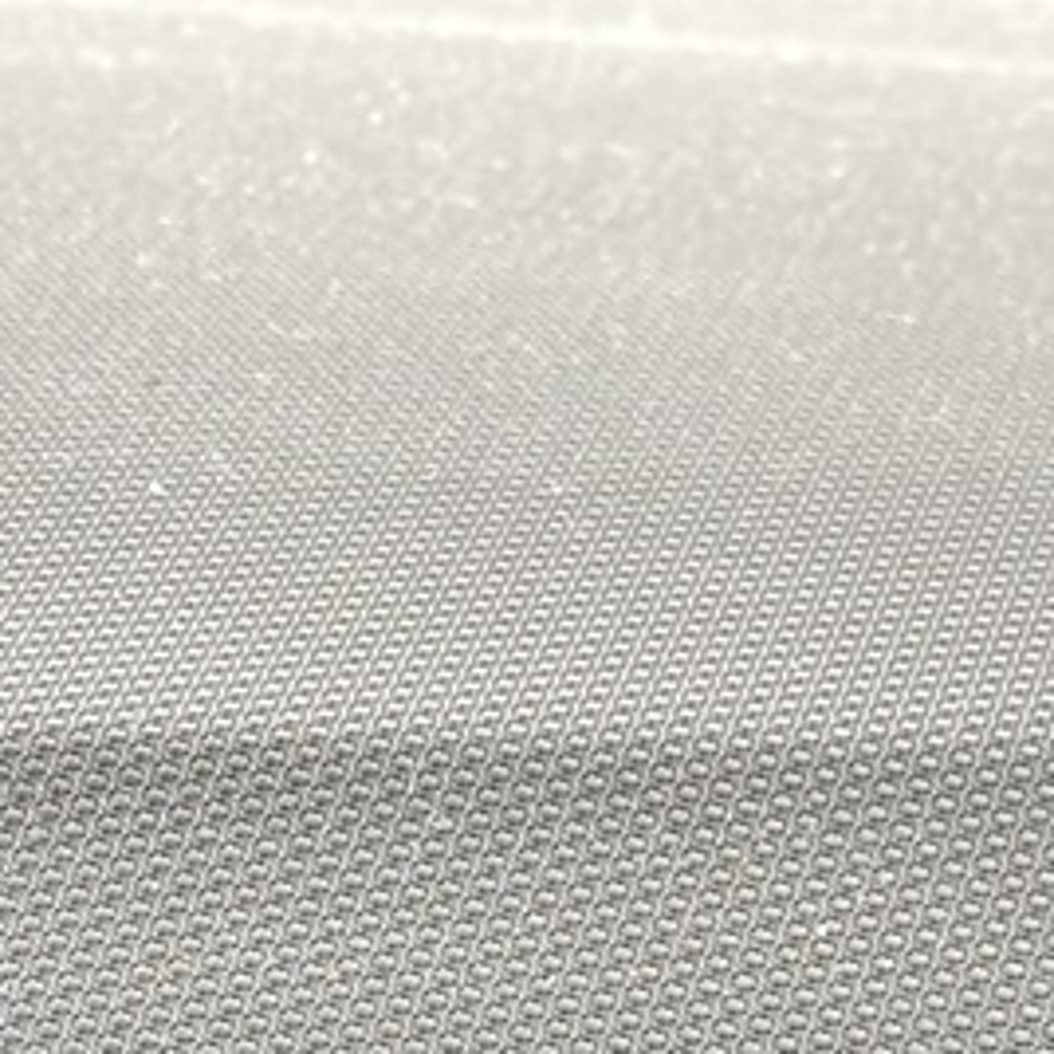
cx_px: 142
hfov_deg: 7.7
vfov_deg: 7.4
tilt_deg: -21.1
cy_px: 2080
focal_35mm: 228
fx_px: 7854
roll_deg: -2.3
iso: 100
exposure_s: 1/60
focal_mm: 6.86
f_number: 1.78
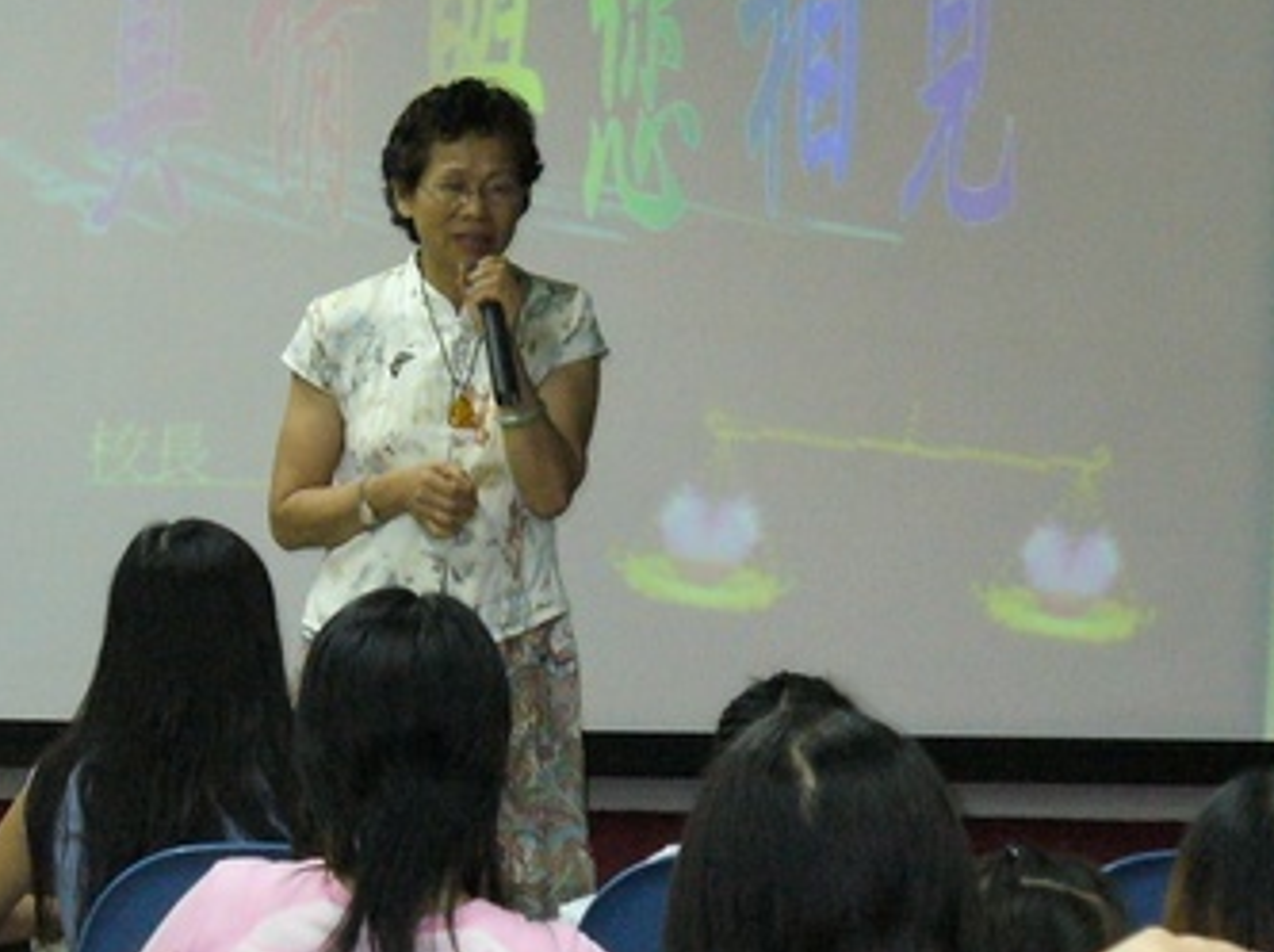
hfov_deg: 9.0
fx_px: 8125
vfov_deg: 6.7
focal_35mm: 221
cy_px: 327
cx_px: 635
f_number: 3.7
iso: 400
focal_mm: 19.4
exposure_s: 1/30
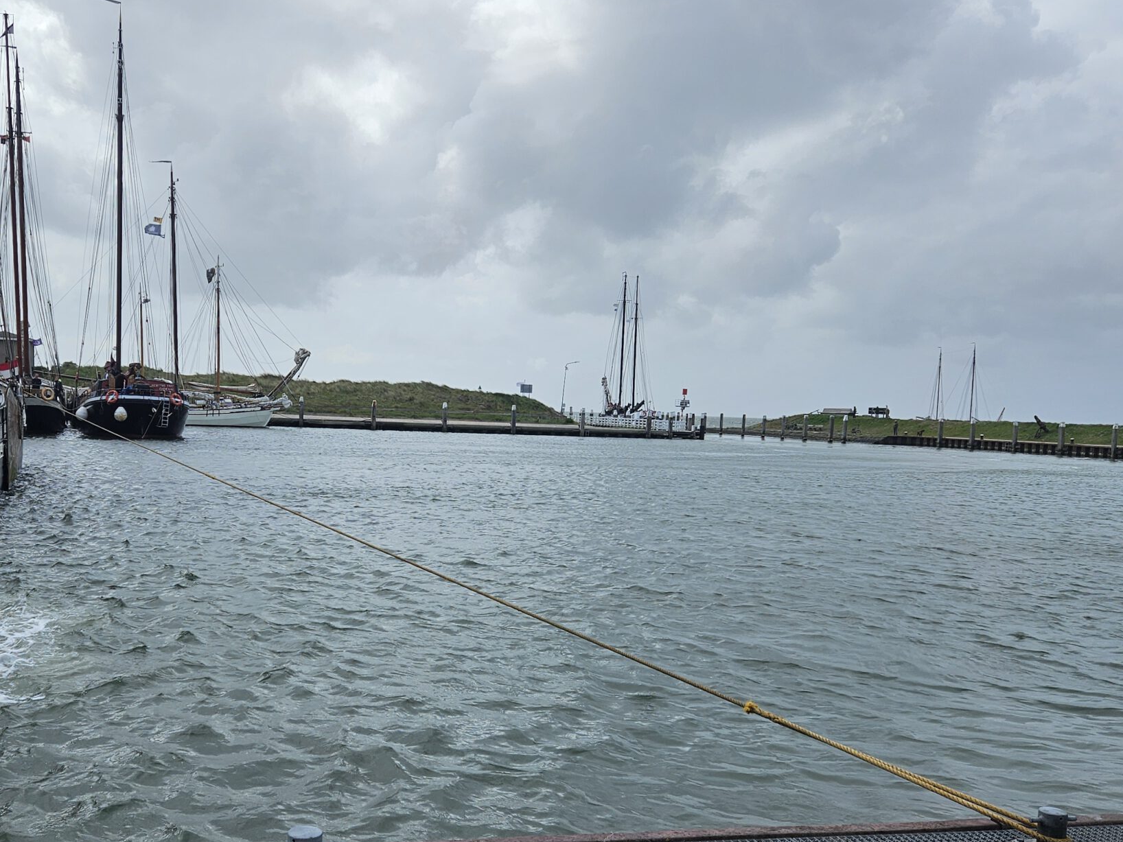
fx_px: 1168
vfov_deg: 39.4
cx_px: 428
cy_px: 521
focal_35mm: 36
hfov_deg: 50.9
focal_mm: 5.4
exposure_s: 1/3464
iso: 25
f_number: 1.8
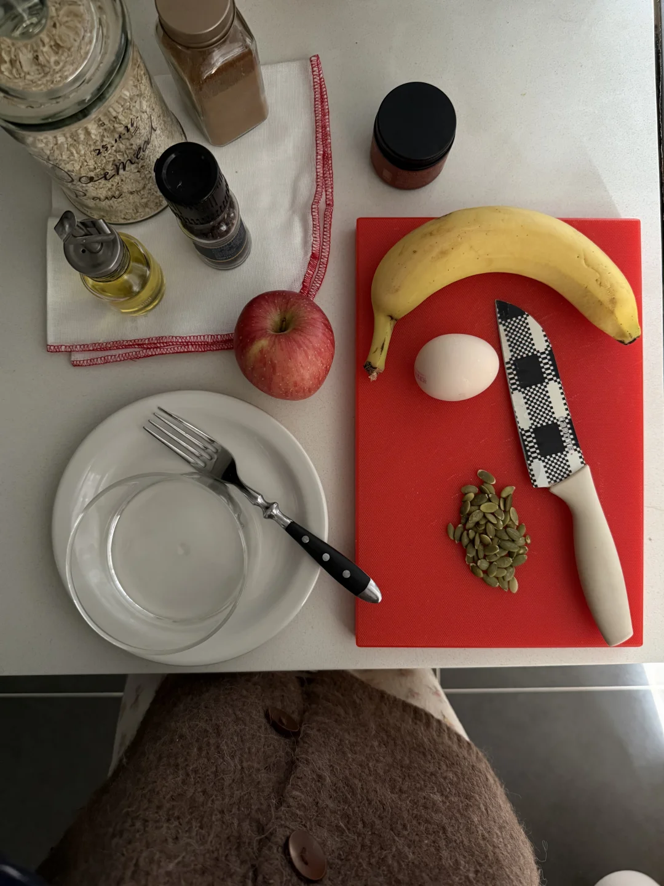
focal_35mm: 24
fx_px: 614
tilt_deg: -89.0
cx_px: 332
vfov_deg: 71.6
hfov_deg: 56.8
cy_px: 443
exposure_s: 1/60
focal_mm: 6.76
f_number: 1.78
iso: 400
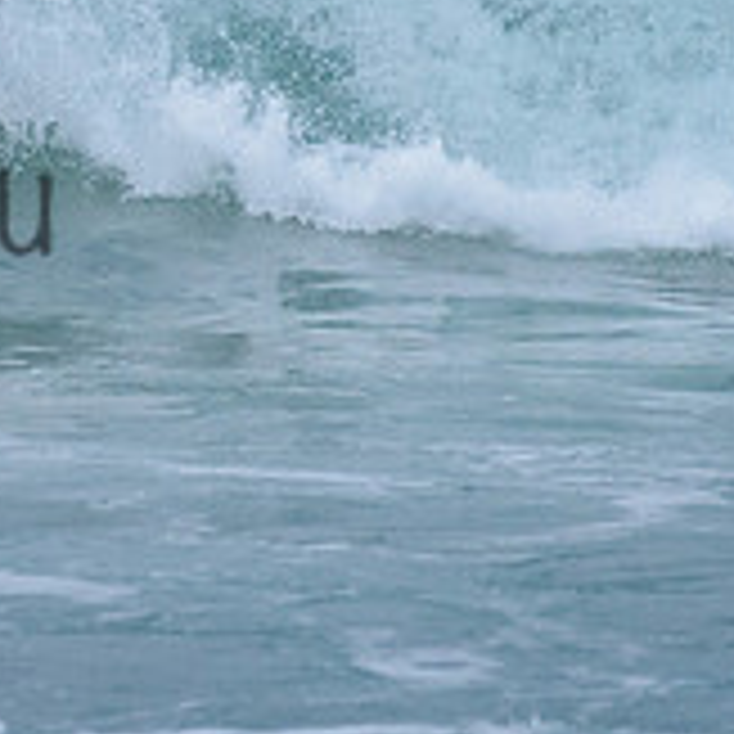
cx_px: -293
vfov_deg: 0.9
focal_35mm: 1854
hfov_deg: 0.9
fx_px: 44477
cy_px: -46
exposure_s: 1/2000
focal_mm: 500
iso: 2200
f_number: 5.6
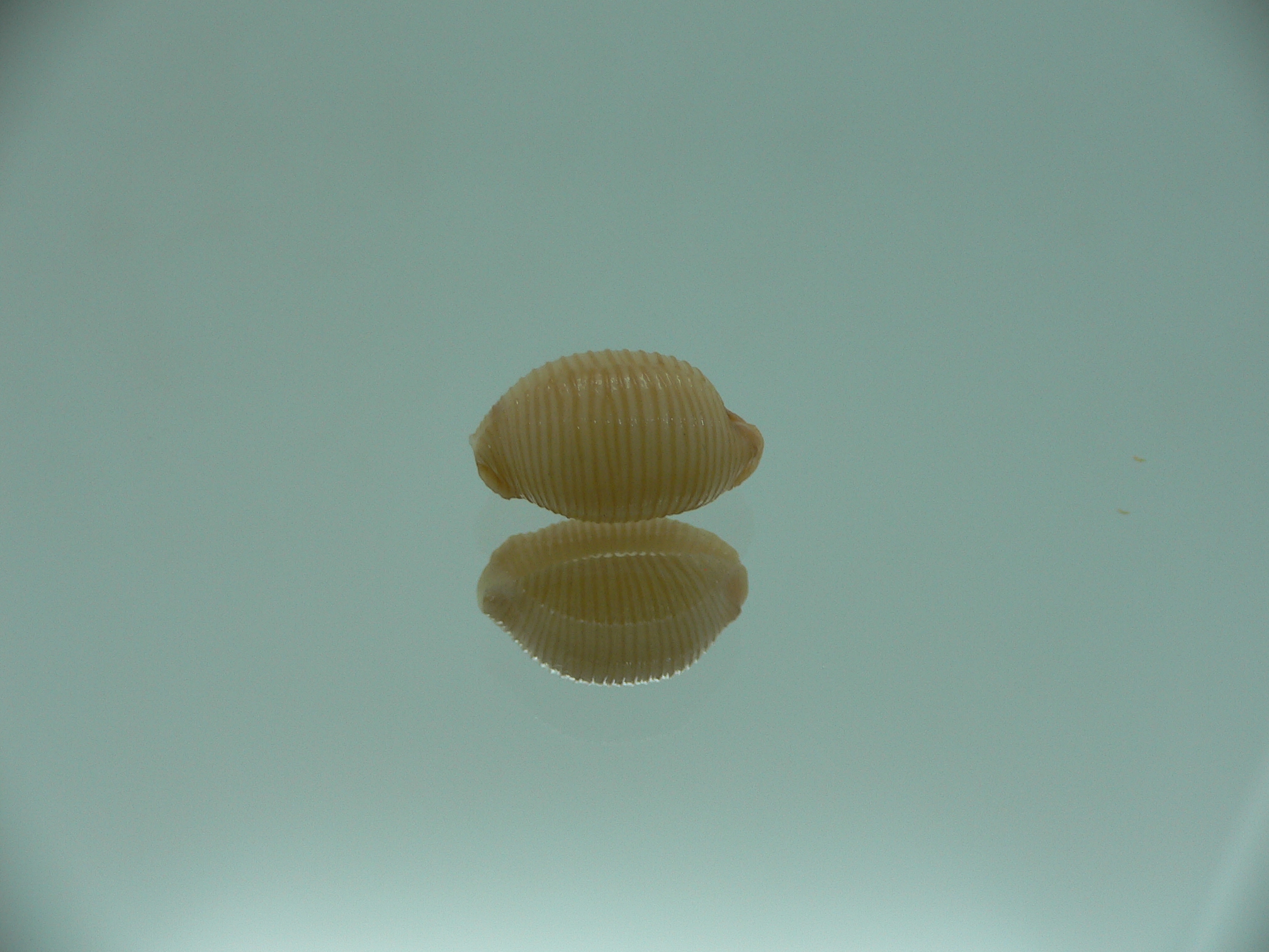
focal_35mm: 35
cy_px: 476
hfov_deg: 52.6
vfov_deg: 40.7
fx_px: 1283
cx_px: 634
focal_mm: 4.6
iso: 80
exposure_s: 1/80
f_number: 2.8
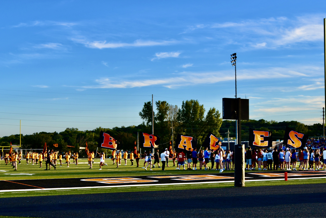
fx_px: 552
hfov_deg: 32.9
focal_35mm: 61
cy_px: 136
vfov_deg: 22.2
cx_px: 174
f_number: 7.1
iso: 200
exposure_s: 1/250
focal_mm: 32
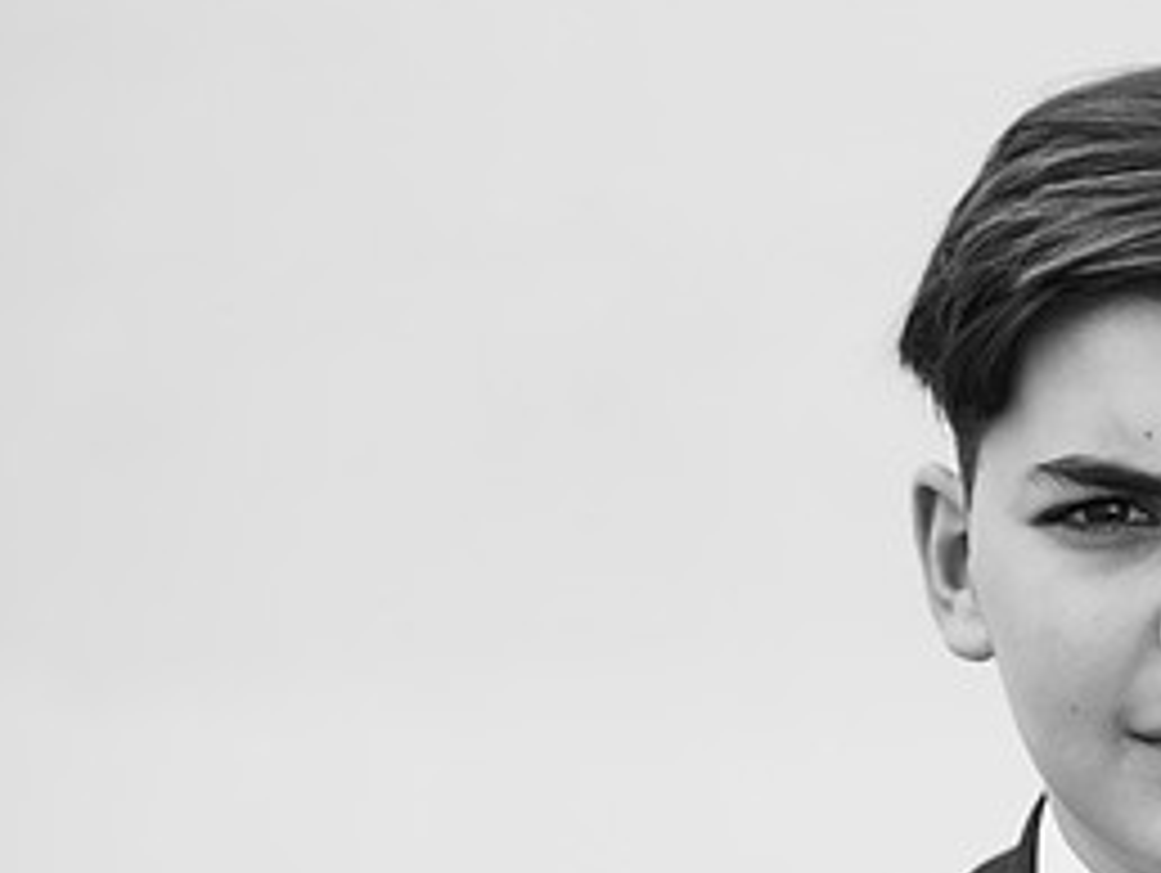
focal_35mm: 272
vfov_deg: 5.5
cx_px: 1294
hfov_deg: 7.2
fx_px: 9131
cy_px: 706
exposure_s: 1/2000
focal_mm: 122
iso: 400
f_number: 3.2
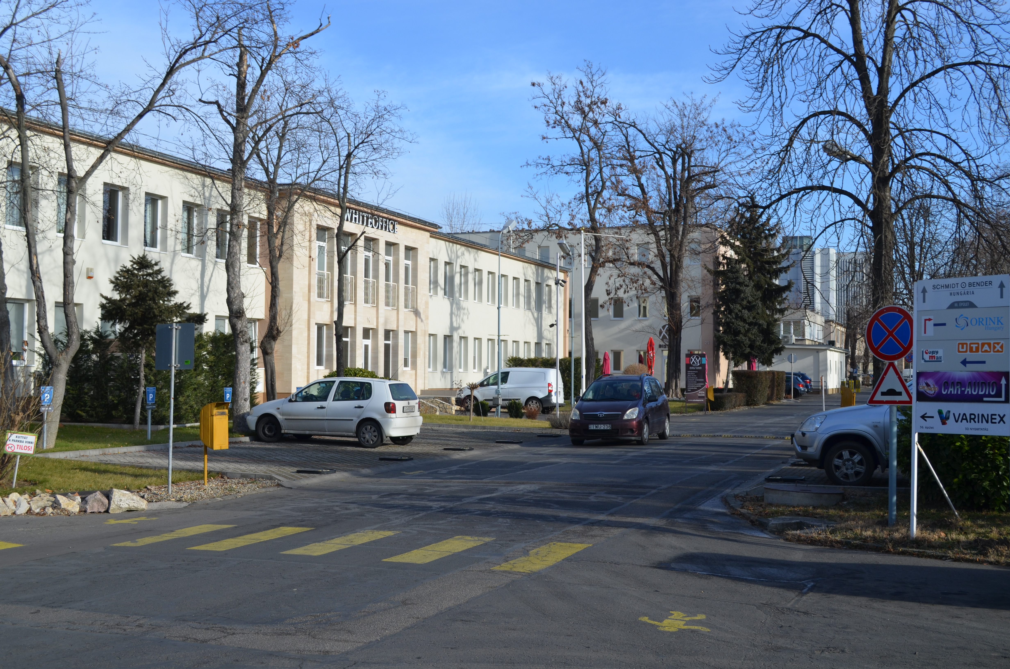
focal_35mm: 42
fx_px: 1176
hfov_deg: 46.5
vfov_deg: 31.8
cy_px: 334
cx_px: 505
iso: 125
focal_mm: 28
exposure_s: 1/250
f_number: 8
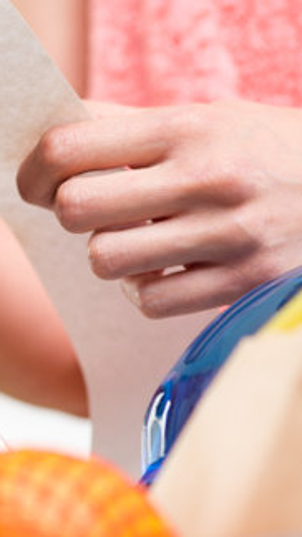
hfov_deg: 4.2
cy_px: 243
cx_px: -19
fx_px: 4104
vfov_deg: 7.5
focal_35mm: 288
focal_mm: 105
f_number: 3.5
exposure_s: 1/125
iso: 100
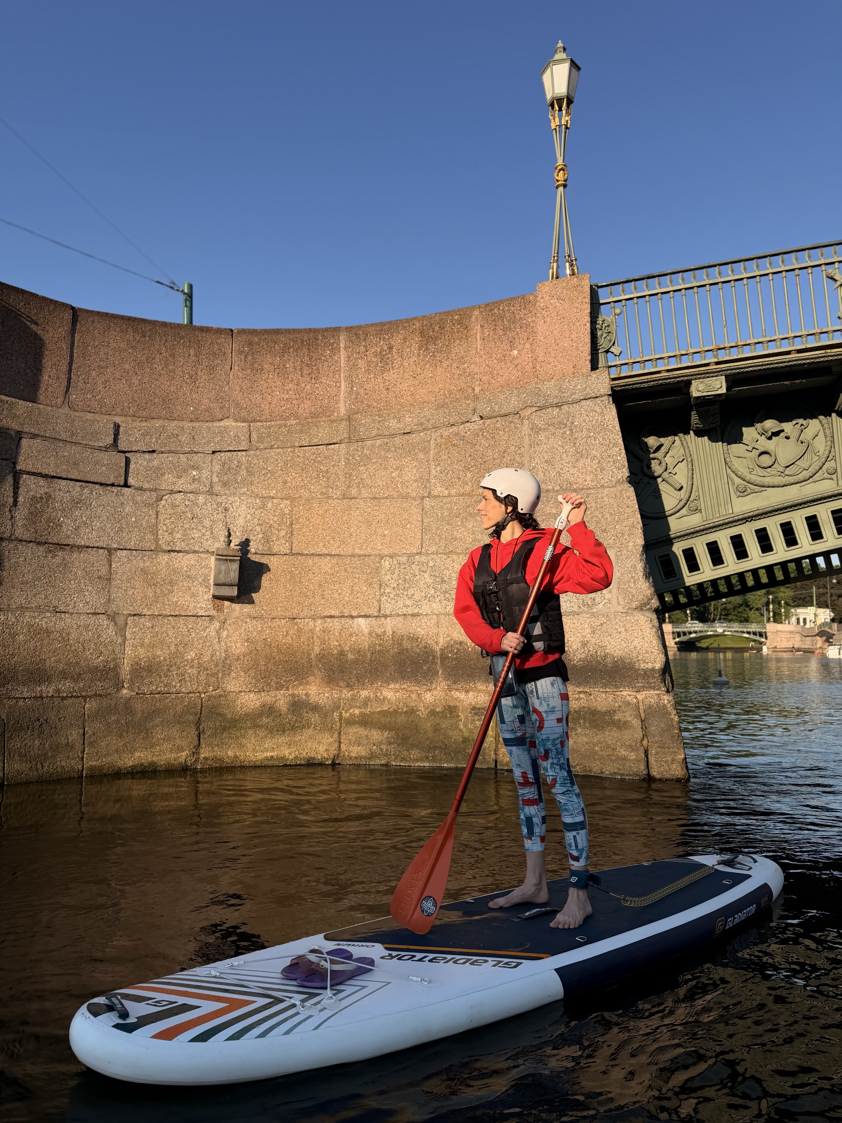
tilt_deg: +6.0
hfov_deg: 56.8
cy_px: 562
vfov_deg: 71.6
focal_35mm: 24
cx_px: 421
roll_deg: +0.7
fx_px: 778
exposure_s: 1/2907
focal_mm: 6.76
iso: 80
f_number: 1.78
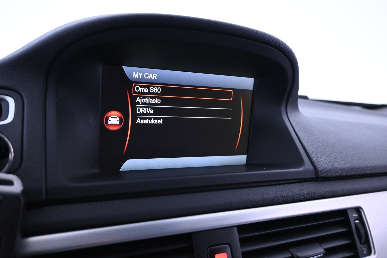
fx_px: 322
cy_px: 129
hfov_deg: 61.9
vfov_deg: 43.6
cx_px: 194
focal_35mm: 30
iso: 2500
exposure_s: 1/30
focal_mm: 20
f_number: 3.8
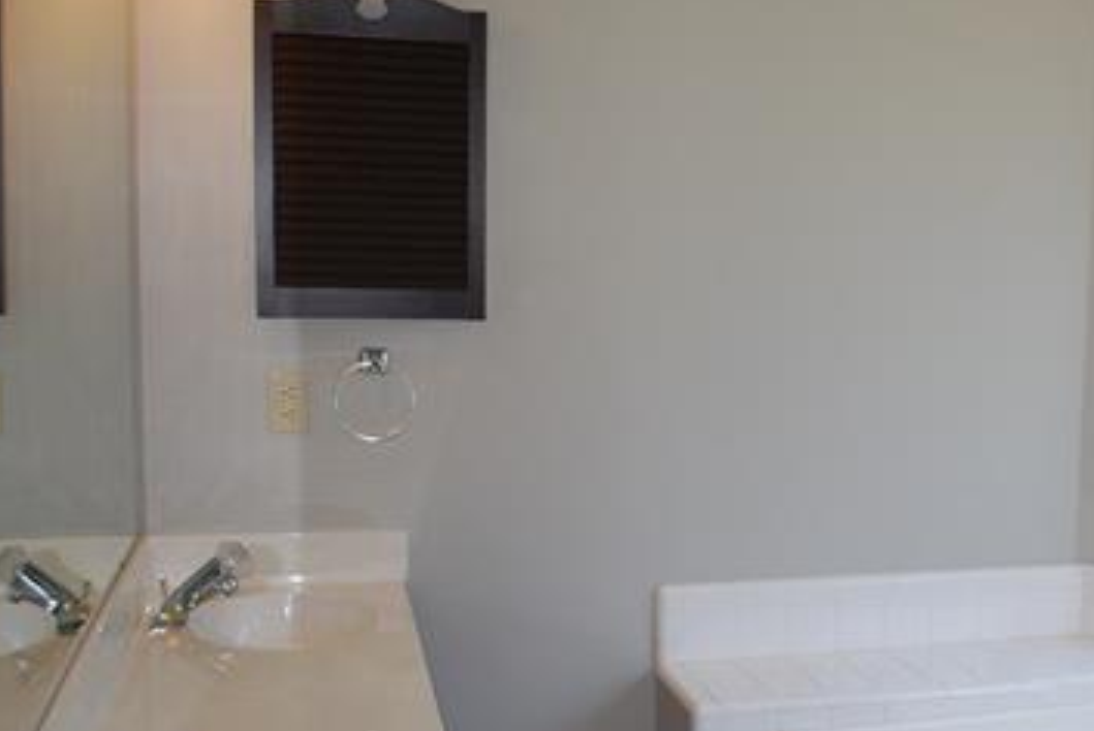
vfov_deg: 27.5
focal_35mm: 49
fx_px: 1490
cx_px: 858
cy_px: 454
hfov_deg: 38.9
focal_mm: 18
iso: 200
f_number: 3.5
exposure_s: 1/100
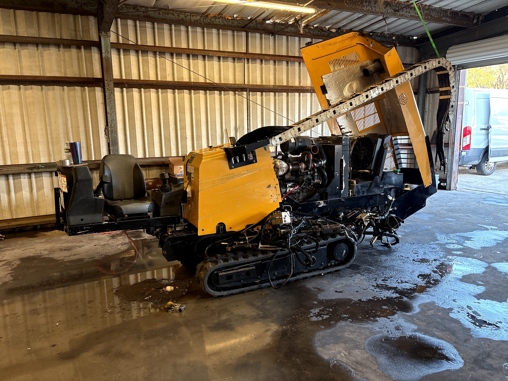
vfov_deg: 53.1
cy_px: 190
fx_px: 382
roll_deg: +1.0
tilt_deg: -8.8
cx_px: 254
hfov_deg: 67.3
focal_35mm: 26
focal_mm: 5.96
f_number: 1.6
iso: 160
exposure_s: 1/60
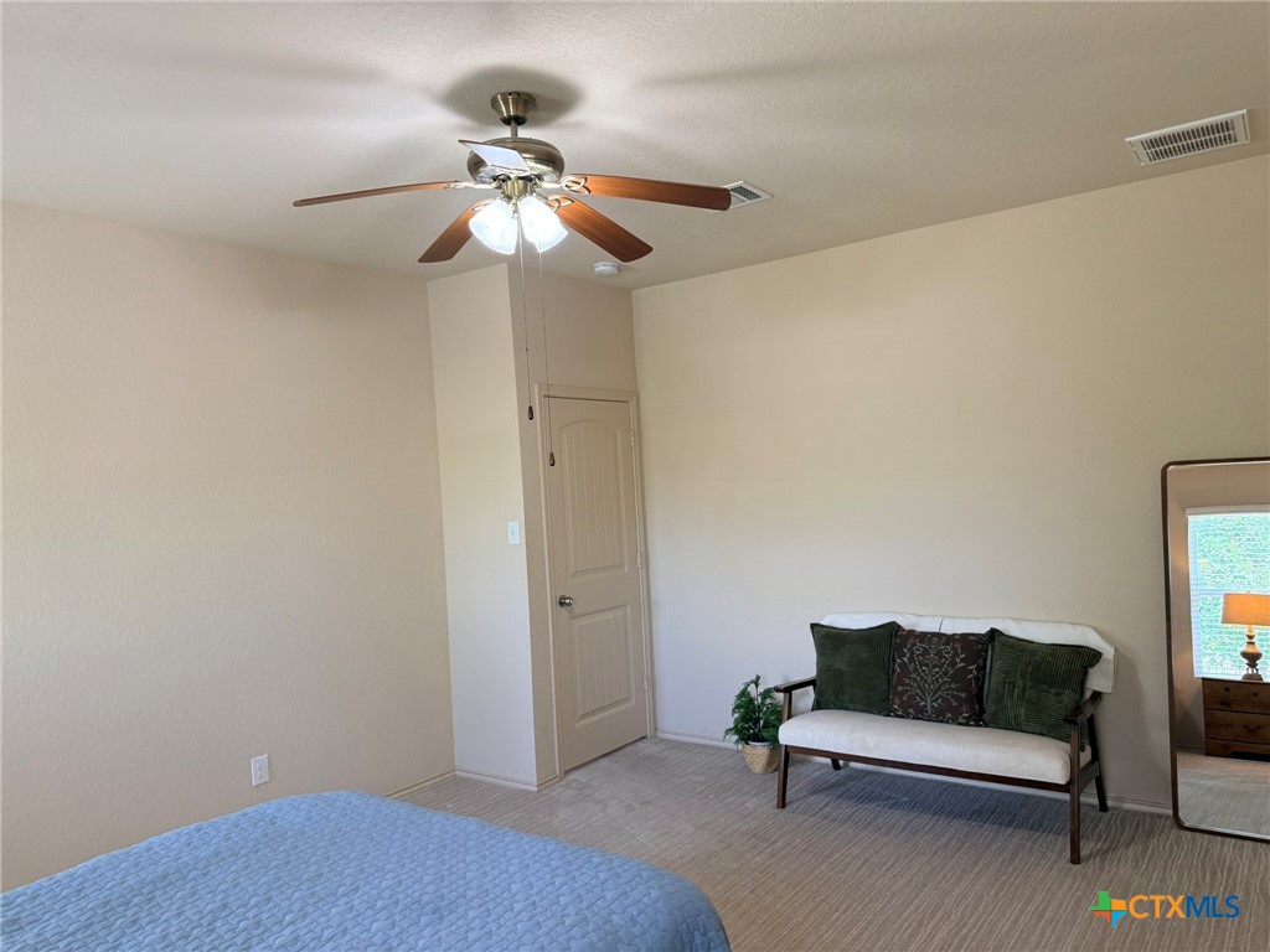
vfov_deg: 56.8
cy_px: 476
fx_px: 881
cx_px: 635
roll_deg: +2.9
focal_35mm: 24
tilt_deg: +0.8
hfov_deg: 71.6
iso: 200
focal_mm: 6.76
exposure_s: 1/131
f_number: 1.78
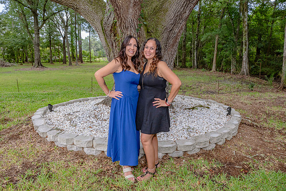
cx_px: 143
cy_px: 96
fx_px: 222
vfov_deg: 46.4
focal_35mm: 28
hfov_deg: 65.5
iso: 800
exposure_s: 1/200
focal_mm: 28
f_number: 9
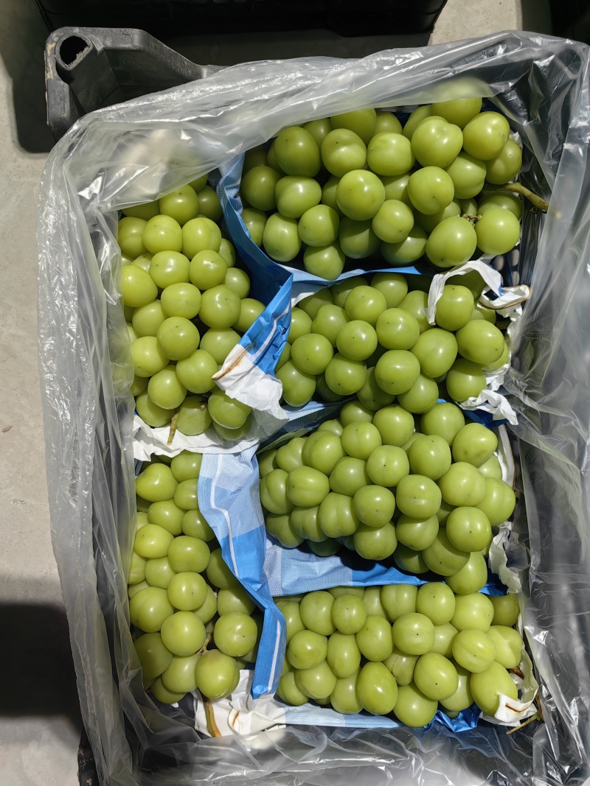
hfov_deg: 51.3
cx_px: 295
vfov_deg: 65.3
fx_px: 614
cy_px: 393
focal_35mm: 27
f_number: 2
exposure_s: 1/100
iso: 160
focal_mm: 5.75
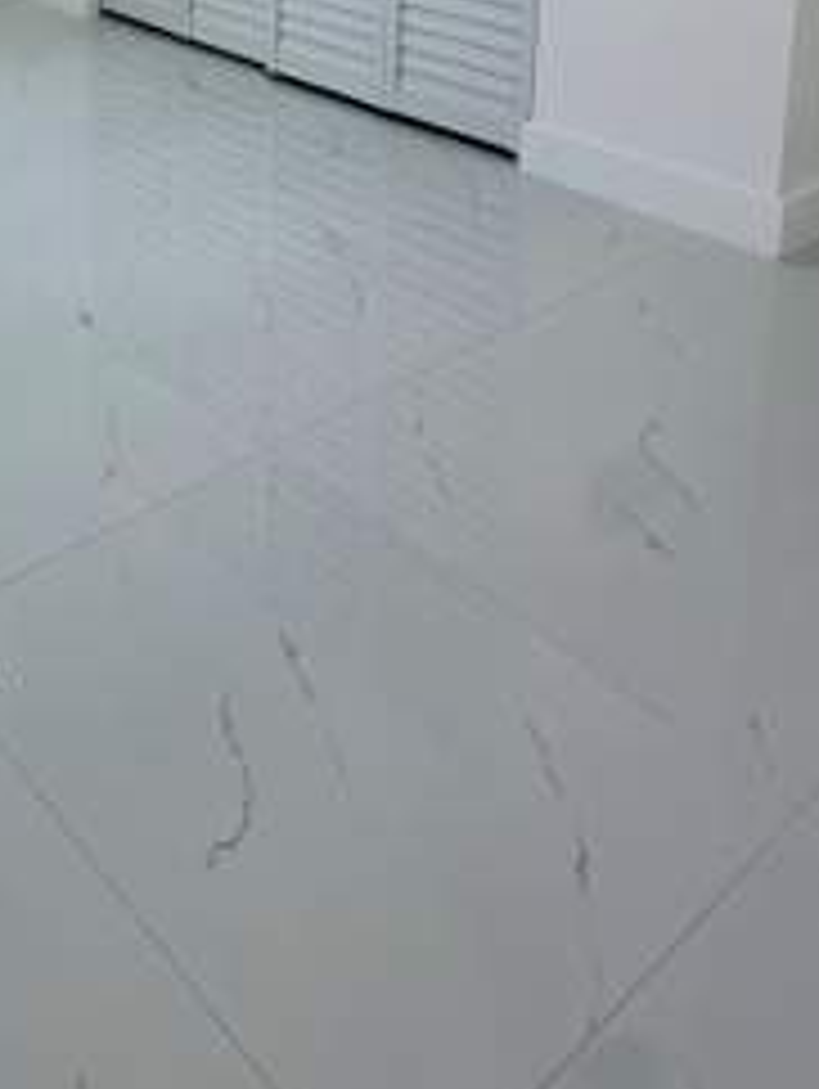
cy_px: -171
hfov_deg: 31.7
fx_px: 1165
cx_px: -189
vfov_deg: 38.9
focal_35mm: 37
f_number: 2.2
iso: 40
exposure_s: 1/235
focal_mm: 2.22
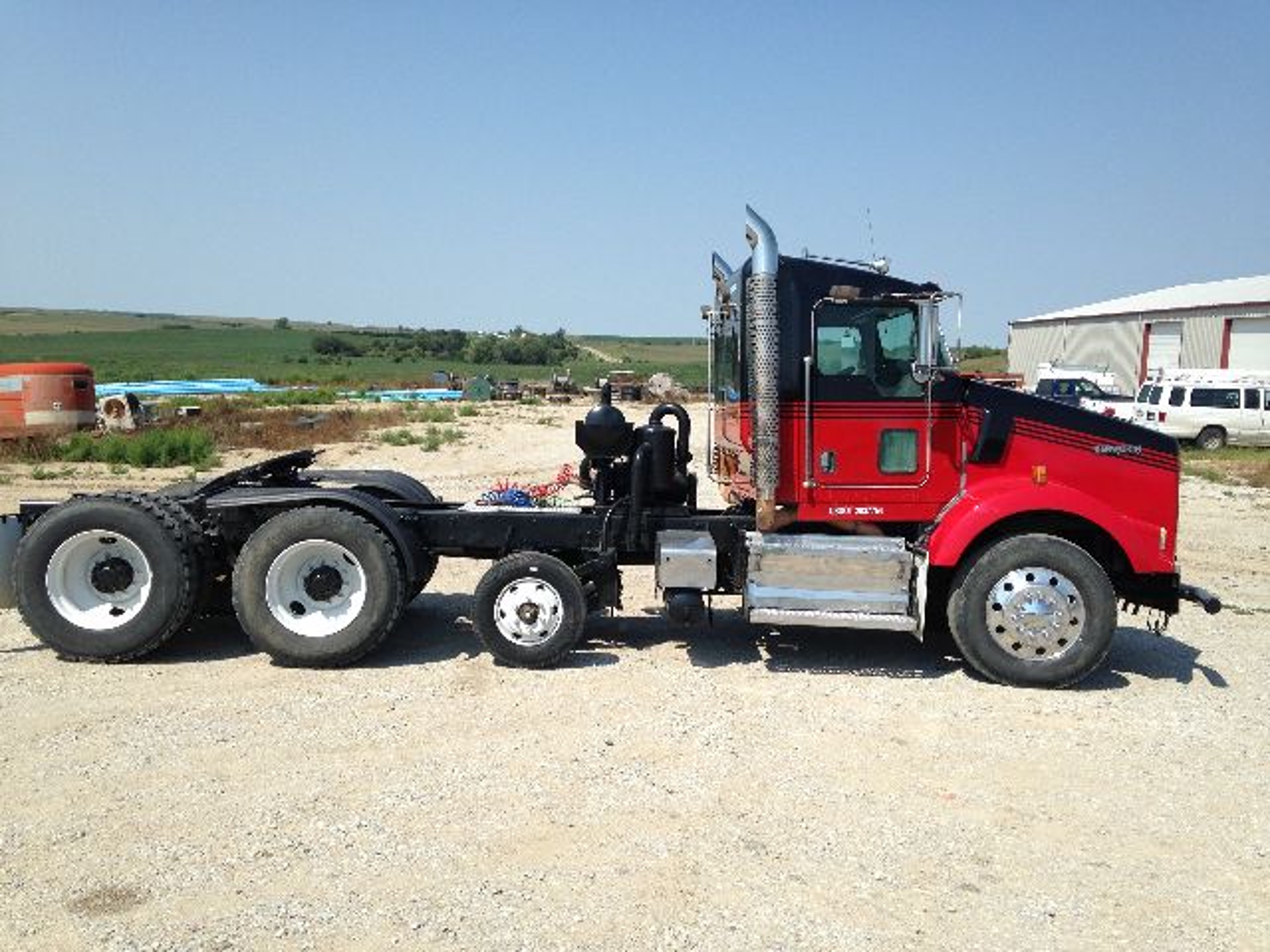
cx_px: 635
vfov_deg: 42.9
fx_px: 1211
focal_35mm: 33
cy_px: 476
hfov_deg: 55.4
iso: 50
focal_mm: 4.12
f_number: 2.4
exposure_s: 1/1808
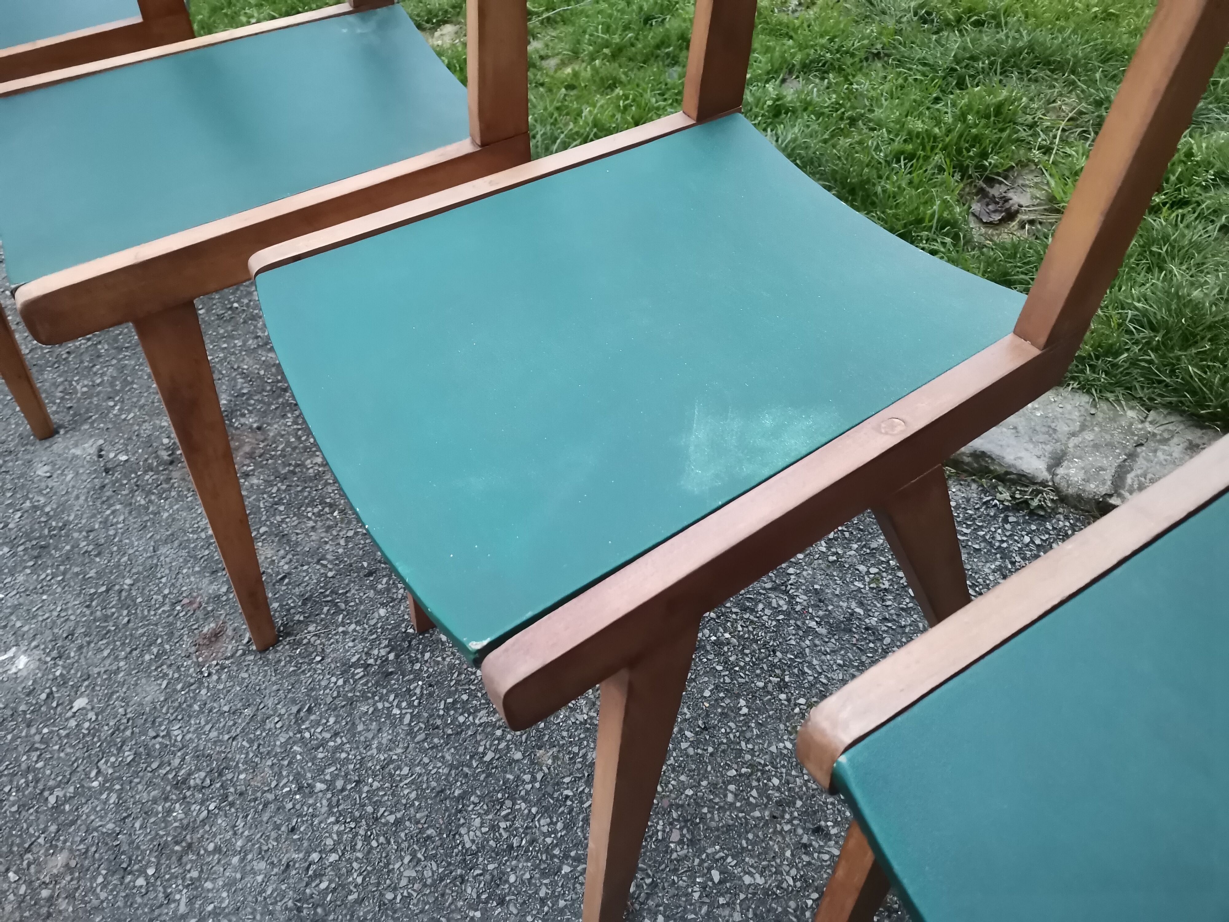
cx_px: 614
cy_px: 461
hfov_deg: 67.3
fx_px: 923
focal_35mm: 26
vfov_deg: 53.1
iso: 1000
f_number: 1.8
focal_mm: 4.75
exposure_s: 1/25
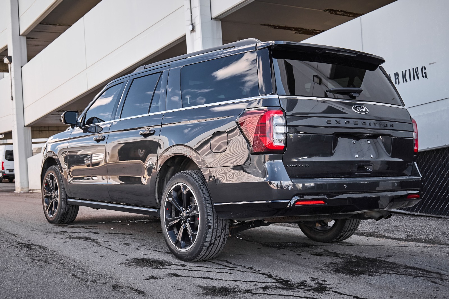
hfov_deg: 43.6
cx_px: 224
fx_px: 561
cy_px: 150
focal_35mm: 45
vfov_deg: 29.9
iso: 1250
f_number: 5
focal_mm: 45
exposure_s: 1/800
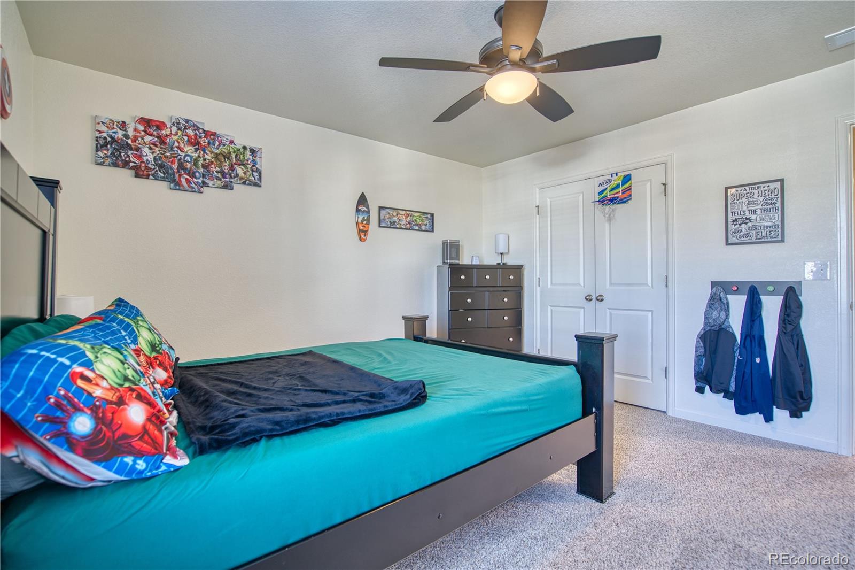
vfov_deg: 73.7
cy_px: 285
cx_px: 428
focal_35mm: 16
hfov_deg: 96.7
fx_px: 380
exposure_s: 1/20
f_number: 4
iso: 500
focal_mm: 16
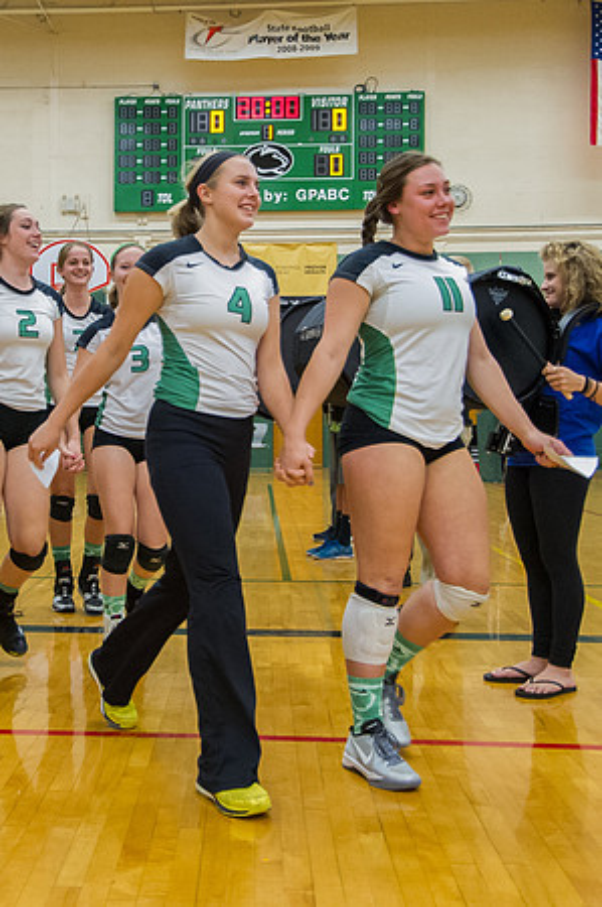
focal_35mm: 44
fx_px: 1112
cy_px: 374
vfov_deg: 44.2
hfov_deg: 30.0
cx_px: 182
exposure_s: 1/320
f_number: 4.5
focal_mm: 24
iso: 8000
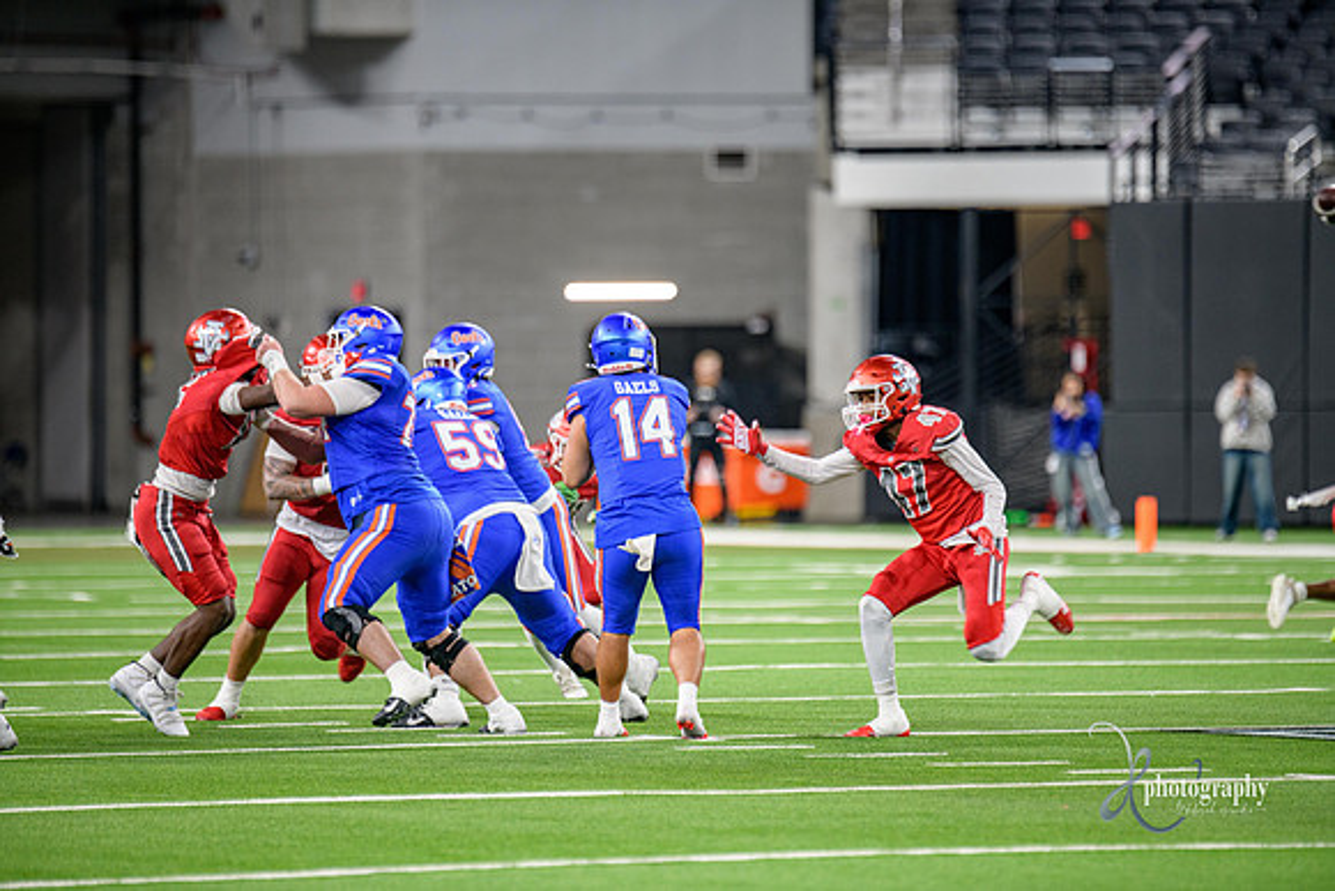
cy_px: 446
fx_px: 11127
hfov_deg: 6.9
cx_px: 668
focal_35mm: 300
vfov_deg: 4.6
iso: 1000
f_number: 2.8
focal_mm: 300
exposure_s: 1/400
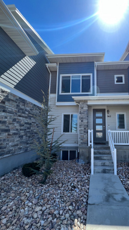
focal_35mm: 15
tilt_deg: +7.3
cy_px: 121
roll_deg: -0.7
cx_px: 89
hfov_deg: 68.1
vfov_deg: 102.9
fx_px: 91
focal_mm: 1.57
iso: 32
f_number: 1.8
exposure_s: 1/433
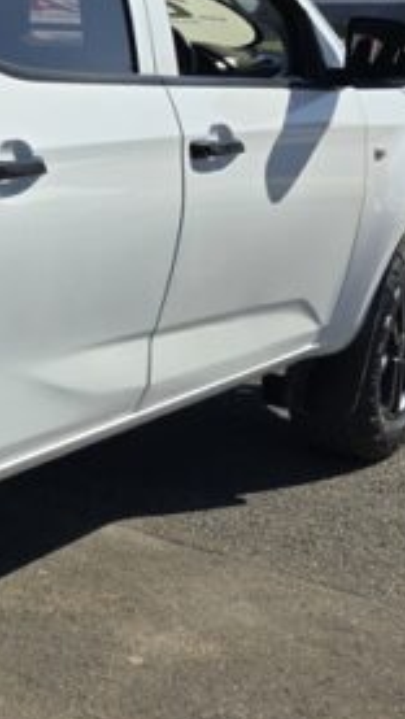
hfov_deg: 13.8
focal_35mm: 72
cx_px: -444
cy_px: 328
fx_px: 1373
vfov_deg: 29.3
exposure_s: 1/1036
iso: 12
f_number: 1.7
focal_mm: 6.3
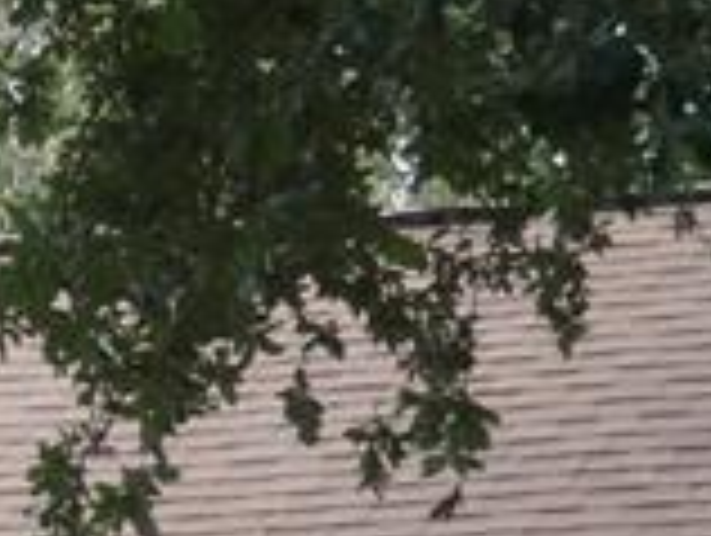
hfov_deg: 4.8
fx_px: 8249
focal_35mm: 401
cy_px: 1203
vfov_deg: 3.7
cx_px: -1064
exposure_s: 1/80
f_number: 5.4
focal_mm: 31
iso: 800
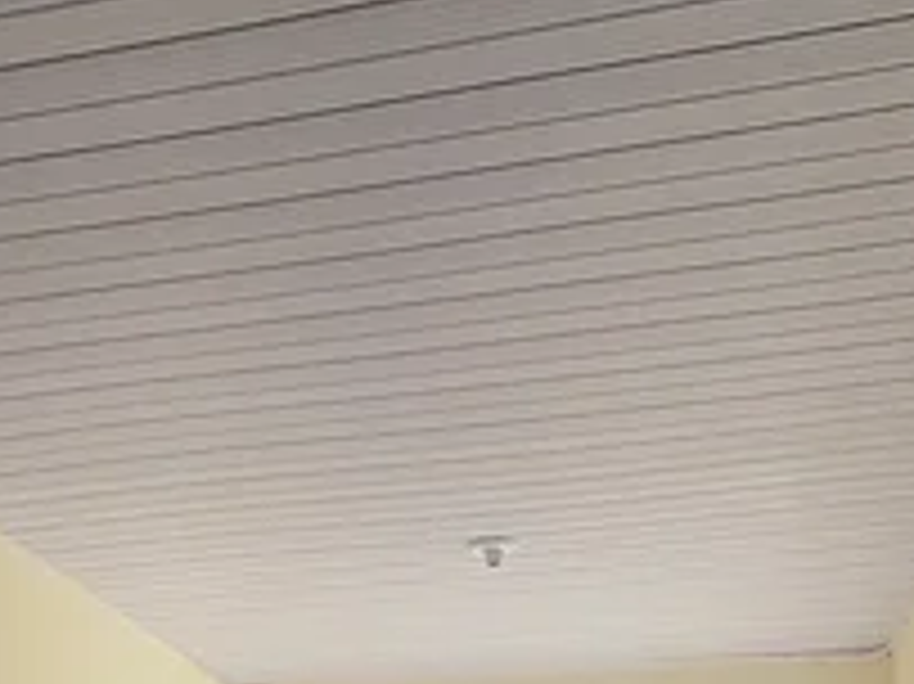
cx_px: 248
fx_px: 1399
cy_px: 1159
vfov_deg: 20.9
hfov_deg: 35.5
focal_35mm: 53
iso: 50
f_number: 2.2
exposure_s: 1/294
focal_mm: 1.74
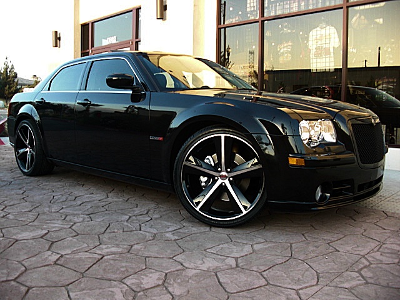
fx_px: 416
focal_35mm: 36
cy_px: 150
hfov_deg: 51.4
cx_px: 200
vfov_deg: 39.7
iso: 100
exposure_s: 1/60
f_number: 2.8
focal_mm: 6.3
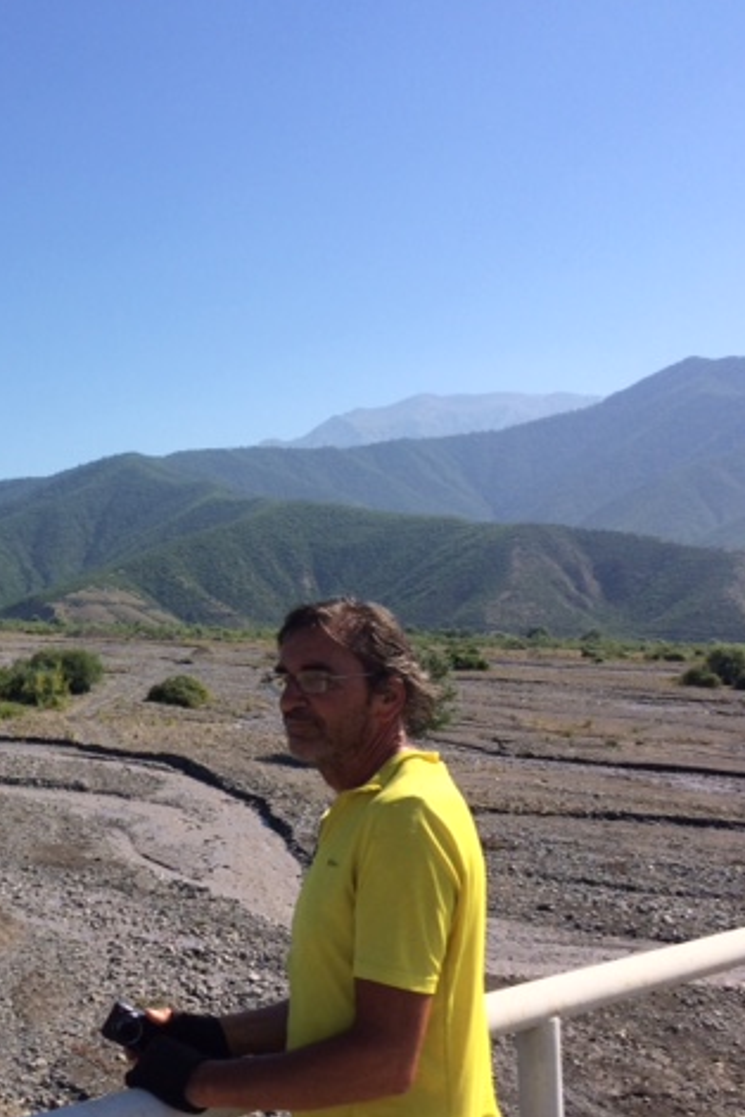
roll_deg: -0.2
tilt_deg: +1.5
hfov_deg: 30.6
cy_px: 562
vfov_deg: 47.4
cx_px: 26
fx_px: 1273
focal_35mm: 41
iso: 32
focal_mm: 4.15
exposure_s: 1/2053
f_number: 2.2
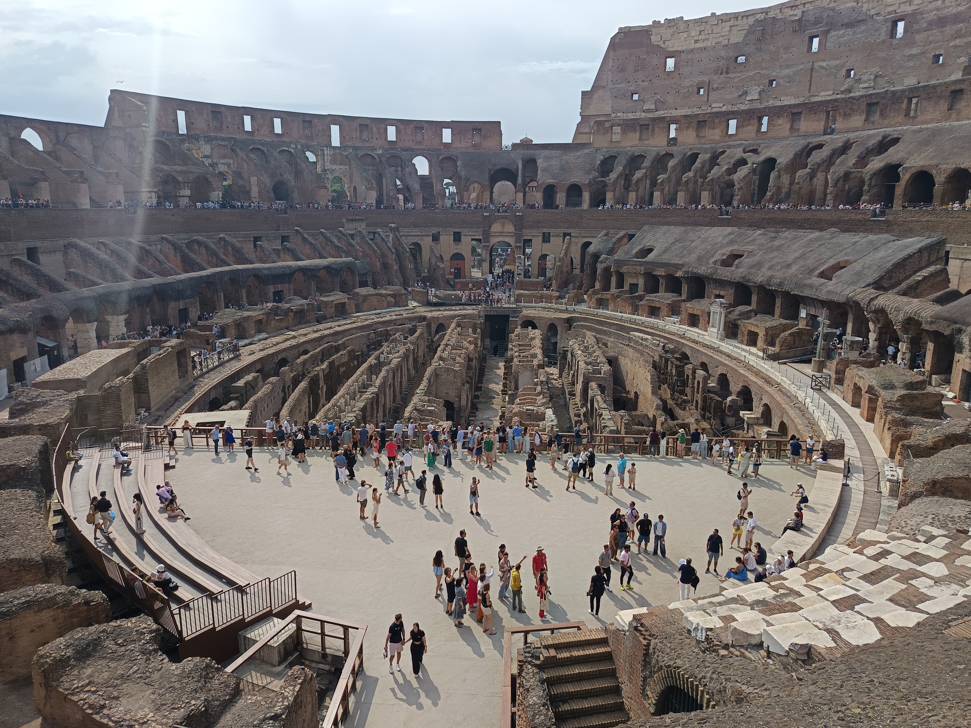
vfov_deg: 56.8
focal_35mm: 24
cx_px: 486
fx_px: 673
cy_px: 364
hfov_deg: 71.6
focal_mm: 5.31
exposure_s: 1/736
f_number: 1.7
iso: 52
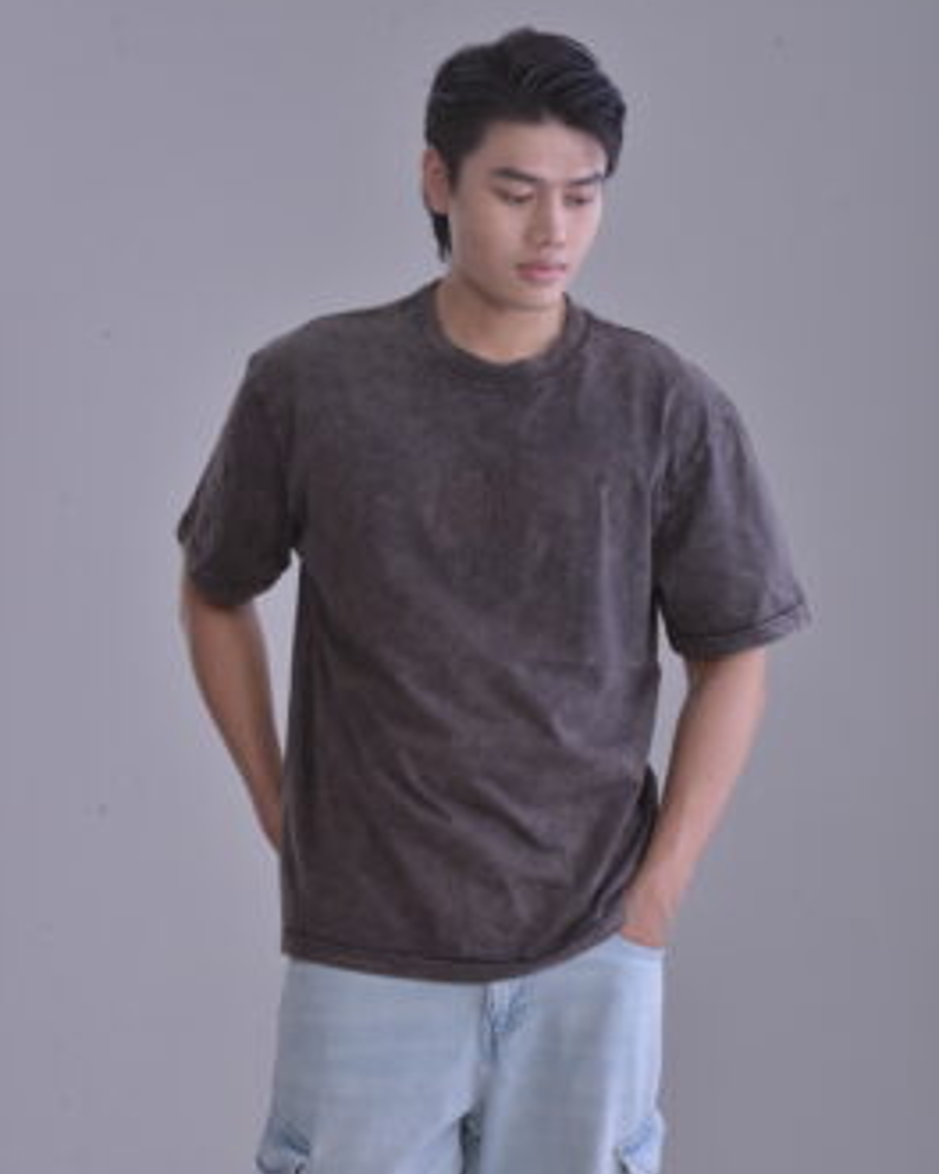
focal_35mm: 125
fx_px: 4342
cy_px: 576
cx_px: 471
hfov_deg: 12.3
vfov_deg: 15.4
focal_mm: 110
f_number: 9
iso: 500
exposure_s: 1/200
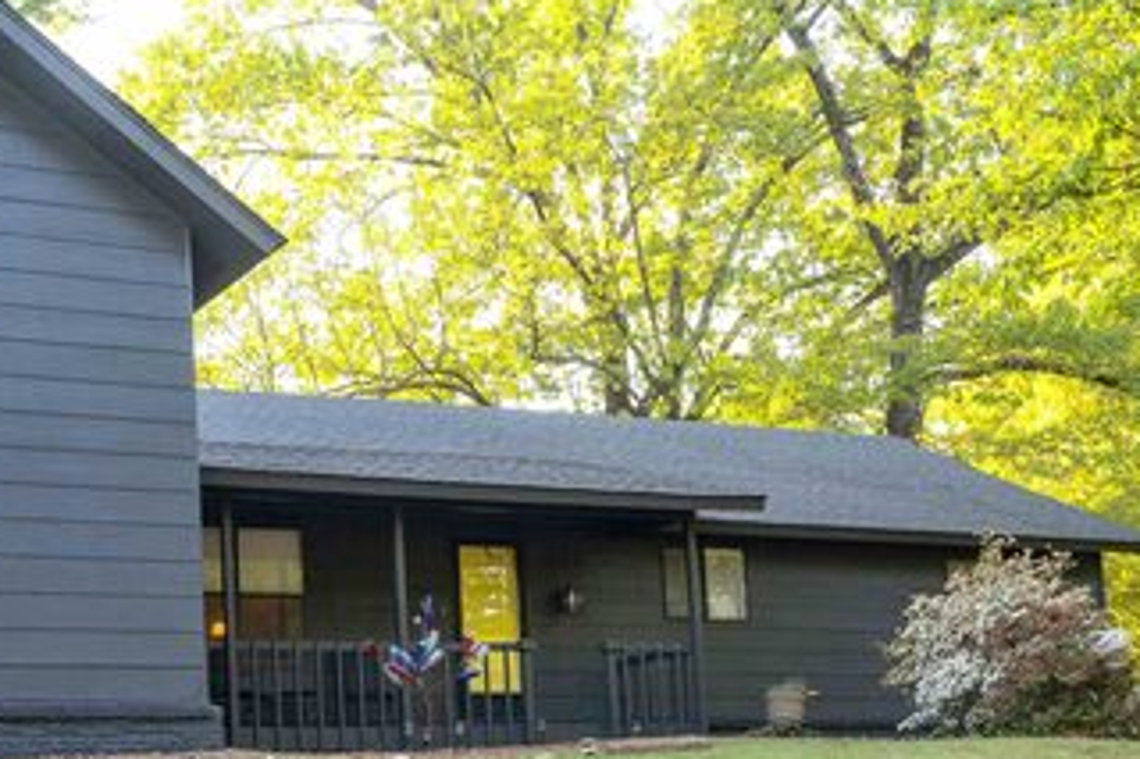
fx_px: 1741
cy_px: 531
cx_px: 289
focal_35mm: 55
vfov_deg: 24.4
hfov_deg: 35.5
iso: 320
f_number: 7.1
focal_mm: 27.5
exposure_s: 1/80
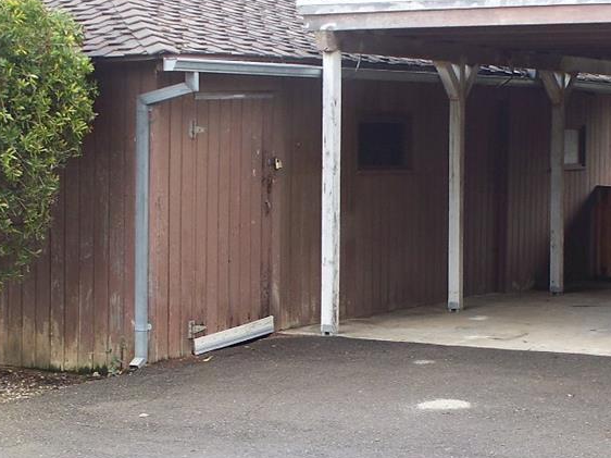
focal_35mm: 96
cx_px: 406
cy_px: 248
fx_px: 1694
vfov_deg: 15.4
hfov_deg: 20.4
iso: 64
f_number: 2.8
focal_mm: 7.54
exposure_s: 1/80
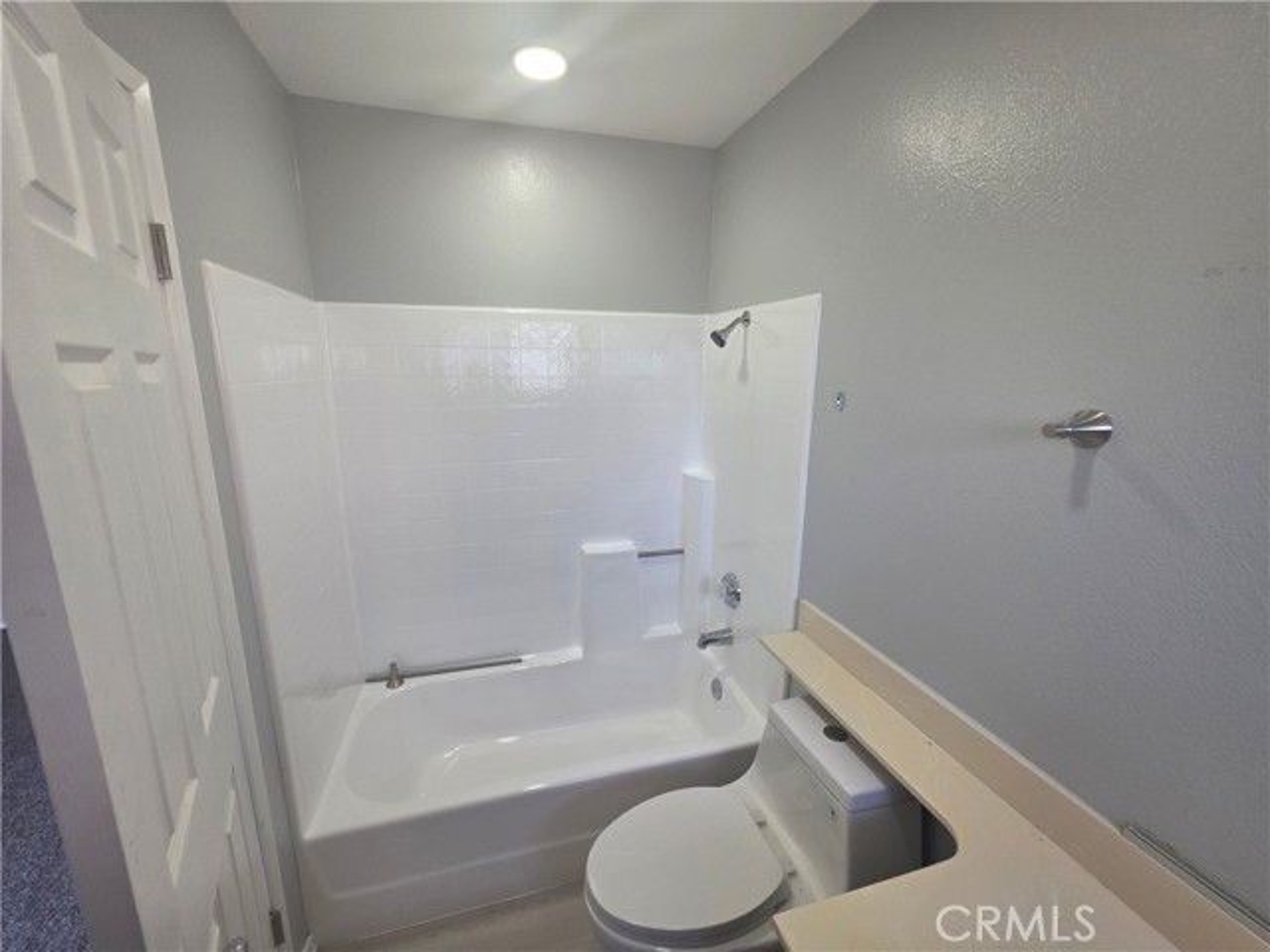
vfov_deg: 89.9
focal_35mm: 13
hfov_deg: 106.2
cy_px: 476
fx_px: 477
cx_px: 635
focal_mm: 2.2
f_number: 1.9
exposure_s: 1/120
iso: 100
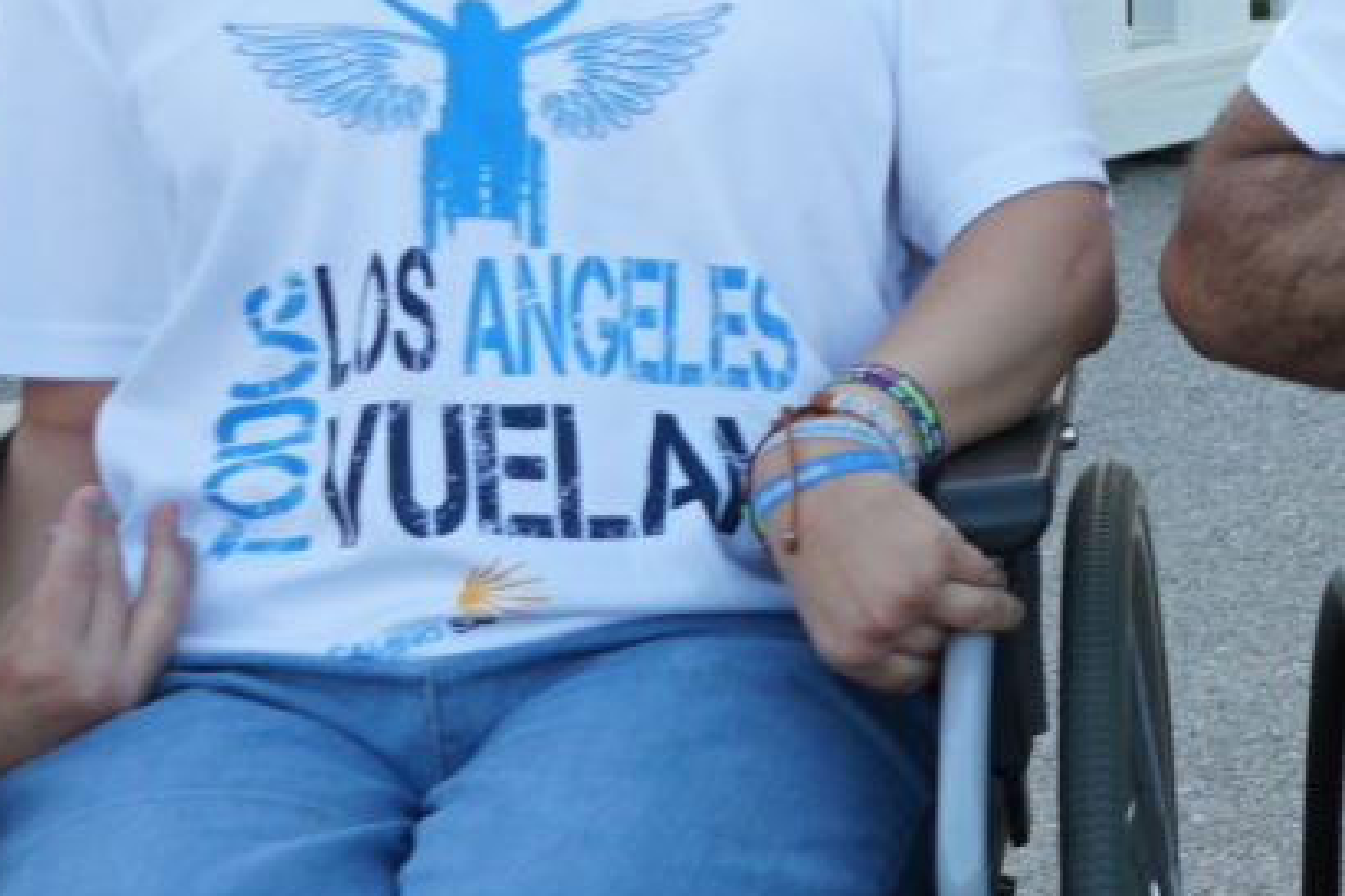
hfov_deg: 10.1
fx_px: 6759
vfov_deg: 7.5
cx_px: 3051
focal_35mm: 181
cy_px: -277
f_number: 6.3
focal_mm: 29
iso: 125
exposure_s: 1/60
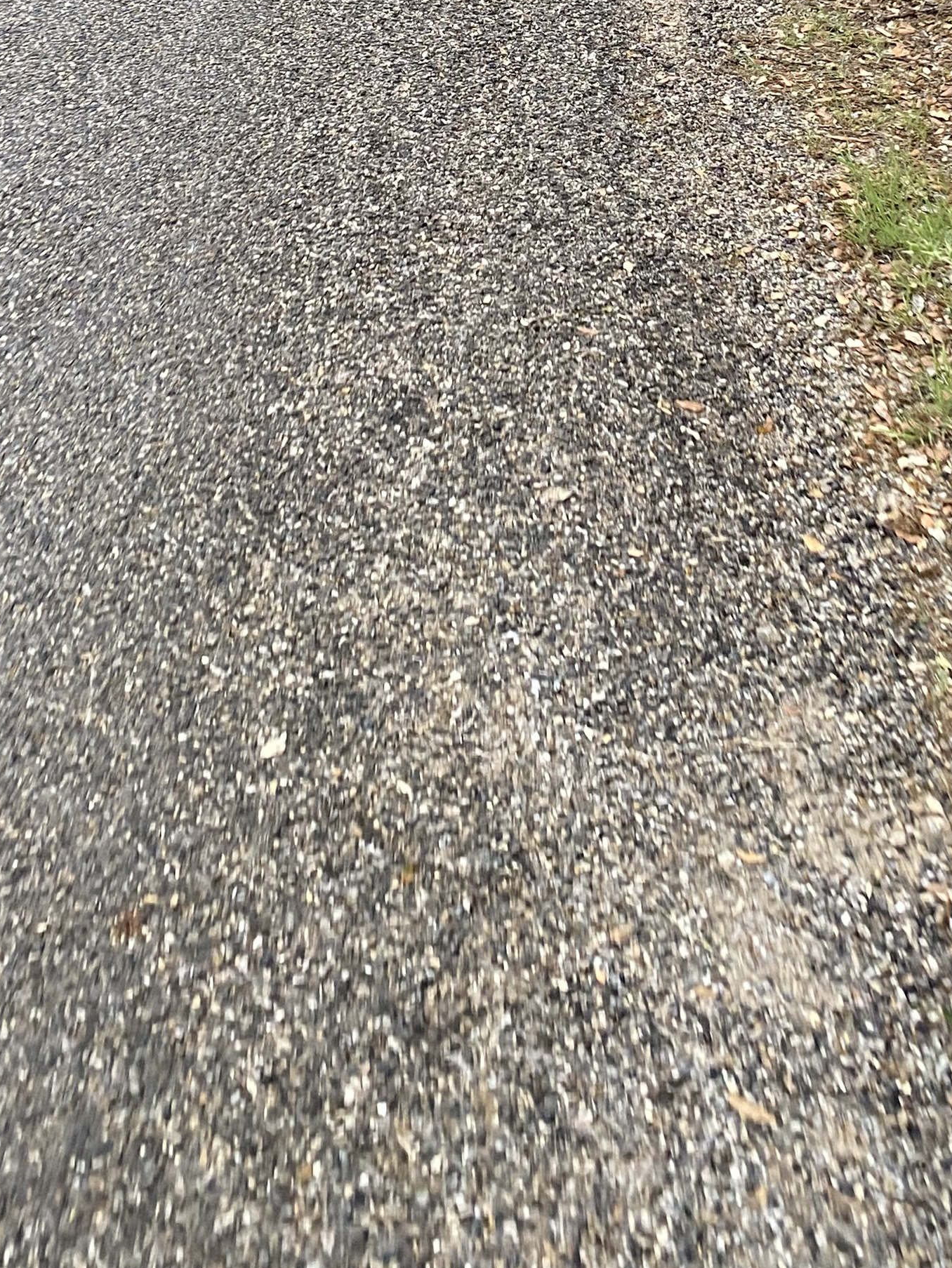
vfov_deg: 29.7
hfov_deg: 25.2
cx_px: 501
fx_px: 2126
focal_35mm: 58
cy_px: -143
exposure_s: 1/85
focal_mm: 4.25
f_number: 1.8
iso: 125
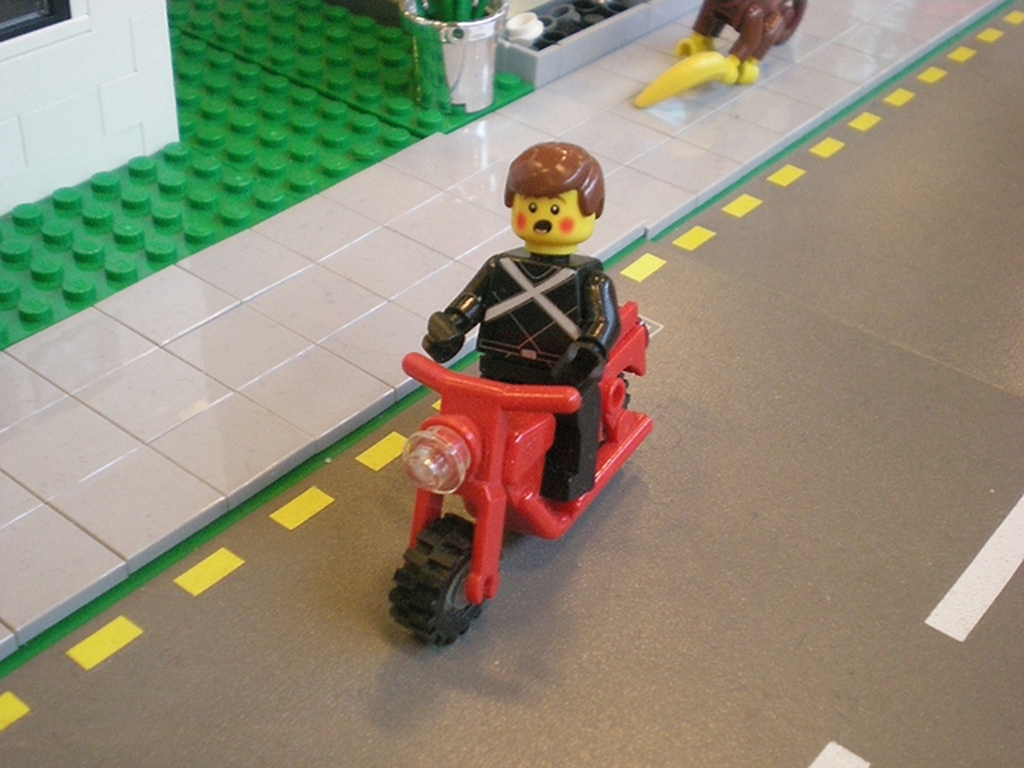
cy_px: 384
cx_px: 512
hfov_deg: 42.9
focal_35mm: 44
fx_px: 1302
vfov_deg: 32.9
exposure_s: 1/19
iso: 400
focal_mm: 7.4
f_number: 3.5
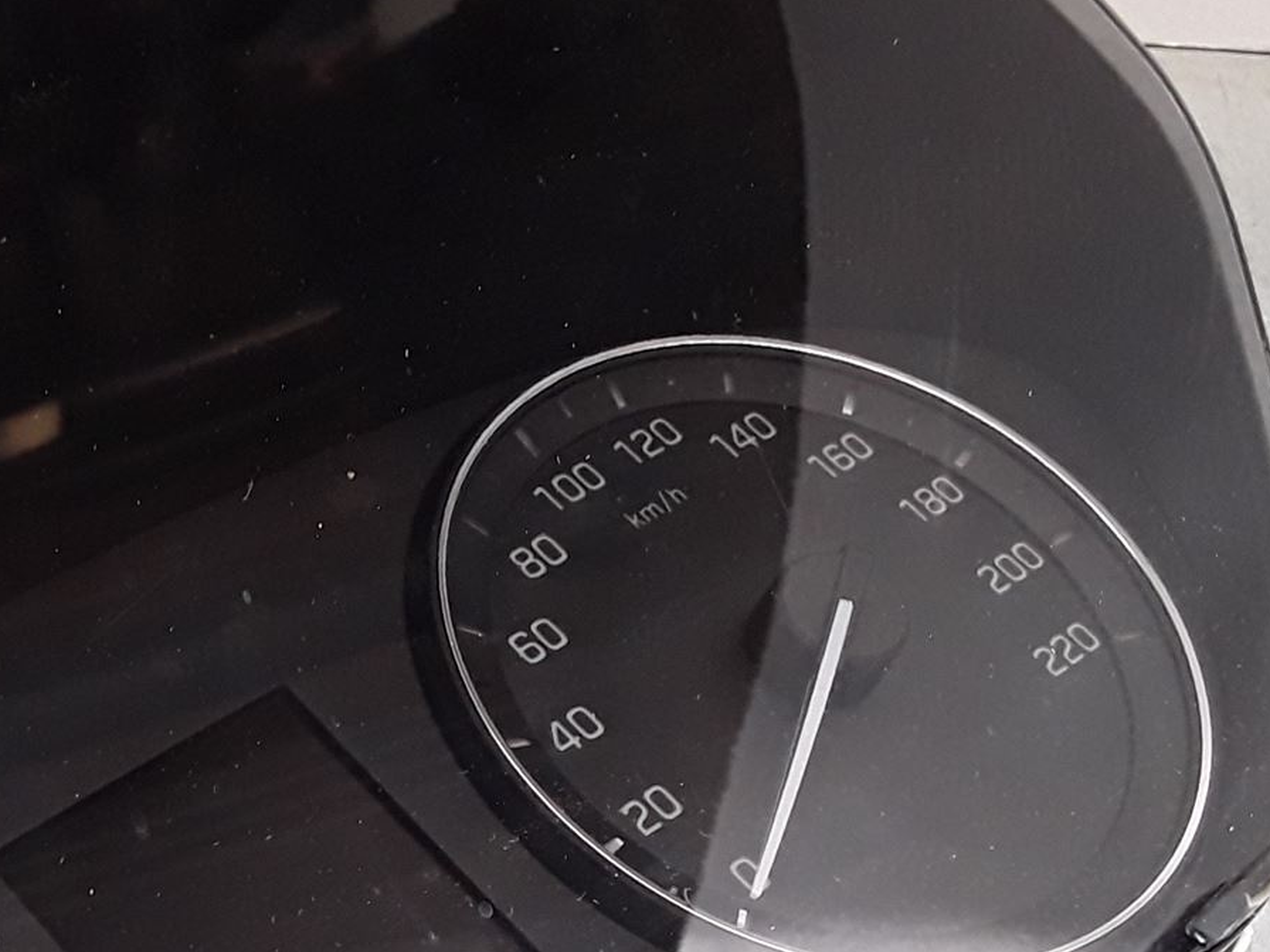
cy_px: 987
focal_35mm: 64
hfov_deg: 29.2
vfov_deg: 22.0
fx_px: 2348
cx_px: 164
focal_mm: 2.91
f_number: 1.9
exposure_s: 1/100
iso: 100
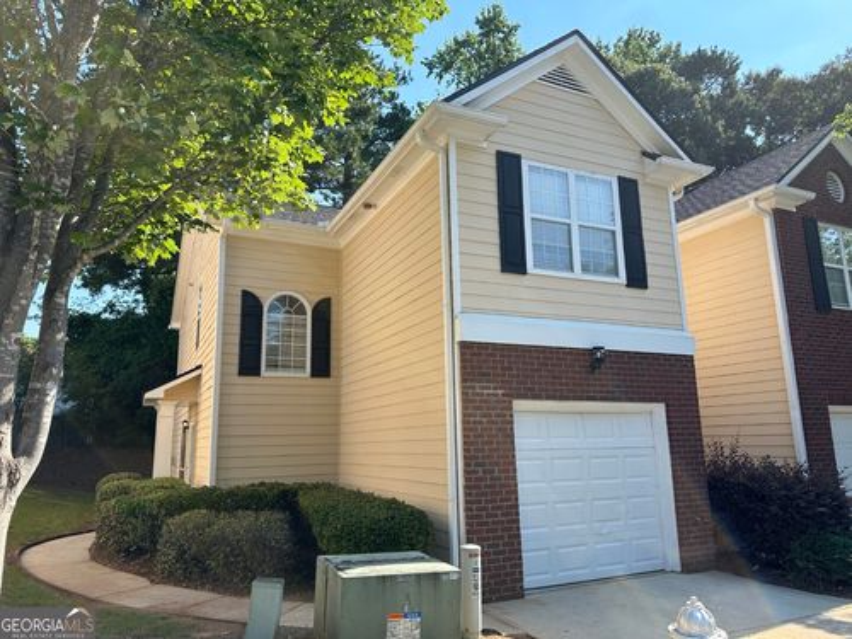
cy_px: 320
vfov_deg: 56.8
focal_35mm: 24
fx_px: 591
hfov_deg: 71.6
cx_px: 426
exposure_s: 1/1779
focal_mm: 6.86
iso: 80
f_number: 1.78
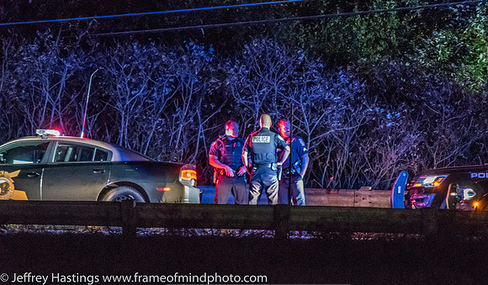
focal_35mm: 296
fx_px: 3868
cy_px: 129
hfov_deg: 7.2
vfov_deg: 4.2
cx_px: 244
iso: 16000
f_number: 5.6
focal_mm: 190
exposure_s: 1/20
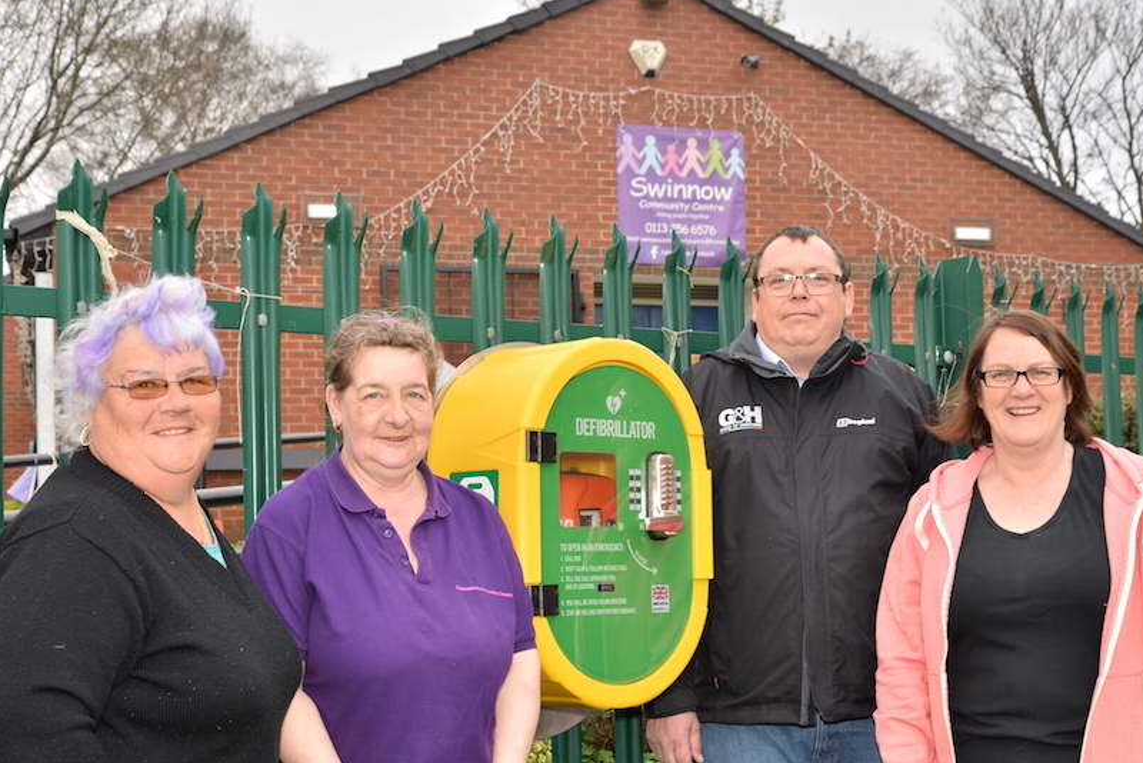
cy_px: 466
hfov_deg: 36.2
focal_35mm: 55
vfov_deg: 24.6
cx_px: 644
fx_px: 1747
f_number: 7.1
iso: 250
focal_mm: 44
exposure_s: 1/100
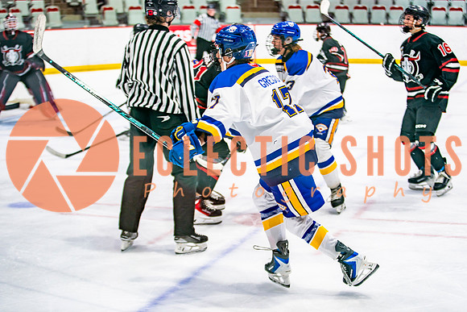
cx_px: 268
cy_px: 159
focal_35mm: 81
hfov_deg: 25.1
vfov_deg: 16.9
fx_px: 1050
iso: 400
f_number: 2.8
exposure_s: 1/640
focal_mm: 70
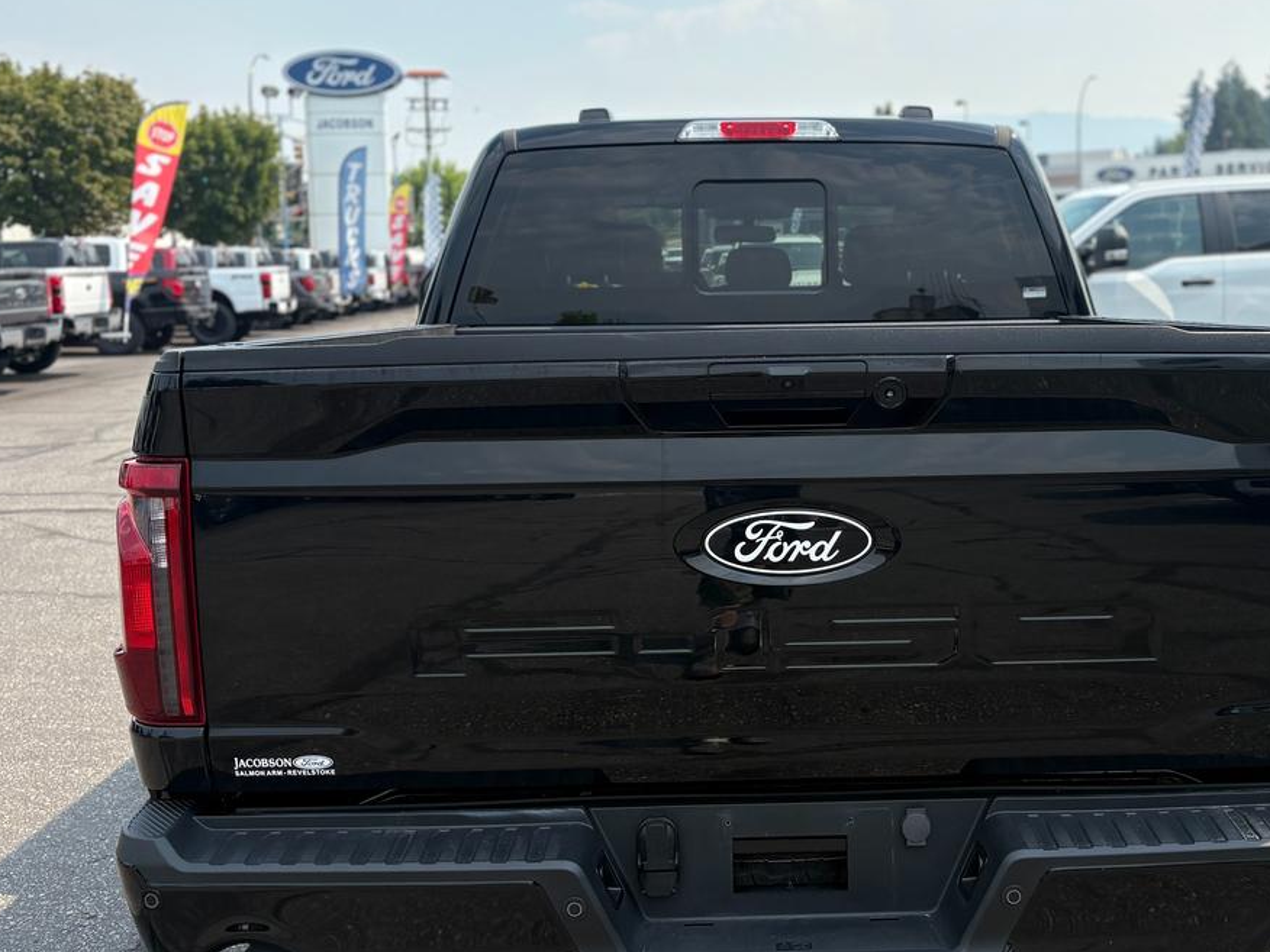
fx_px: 1394
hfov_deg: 48.5
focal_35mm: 38
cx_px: 789
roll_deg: +0.8
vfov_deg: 37.7
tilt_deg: -5.7
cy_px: 423
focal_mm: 5.96
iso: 50
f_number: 1.6
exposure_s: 1/3125
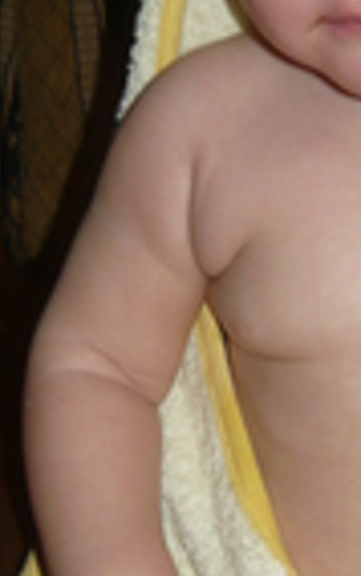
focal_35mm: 111
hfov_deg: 11.8
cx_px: 308
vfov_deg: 18.7
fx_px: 1744
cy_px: 353
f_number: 2.8
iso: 100
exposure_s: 1/30
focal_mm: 5.5
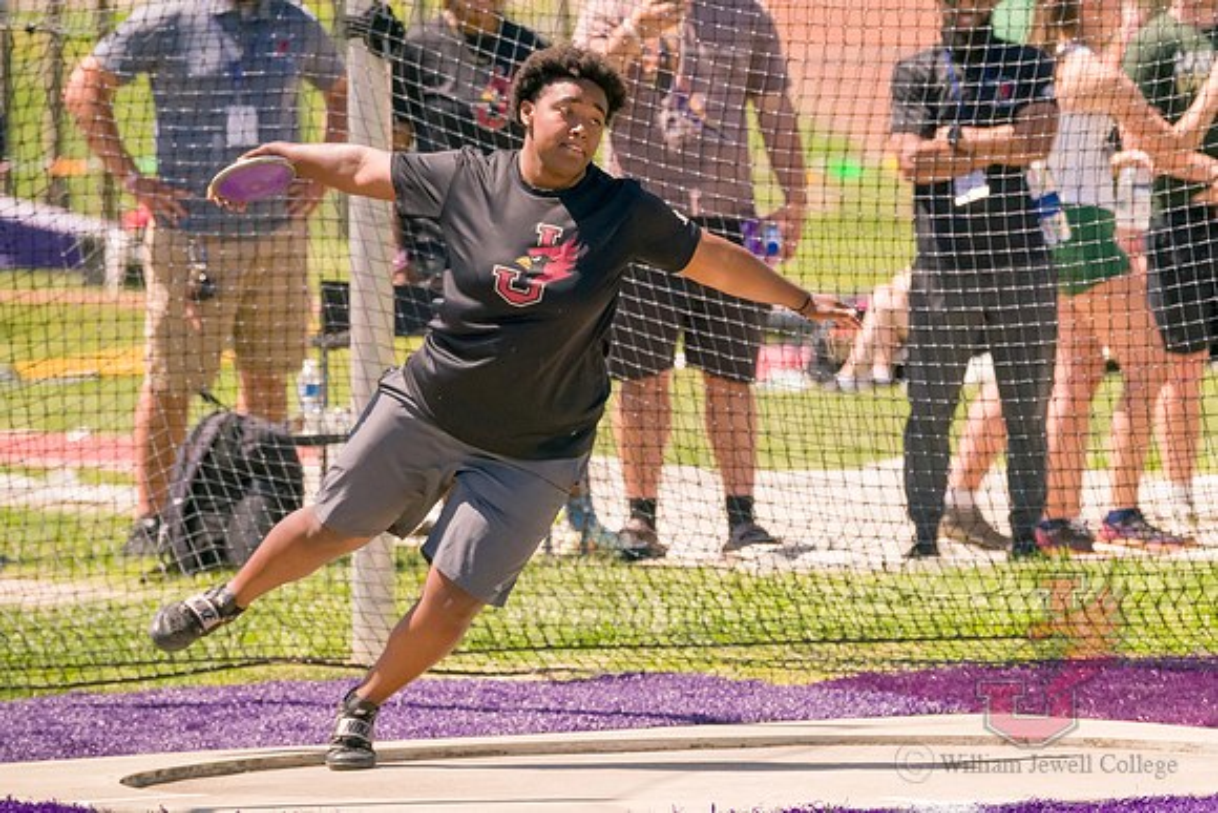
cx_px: 869
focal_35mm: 357
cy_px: 304
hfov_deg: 5.8
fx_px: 12096
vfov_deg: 3.8
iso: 640
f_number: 7.1
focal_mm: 250
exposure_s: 1/2000
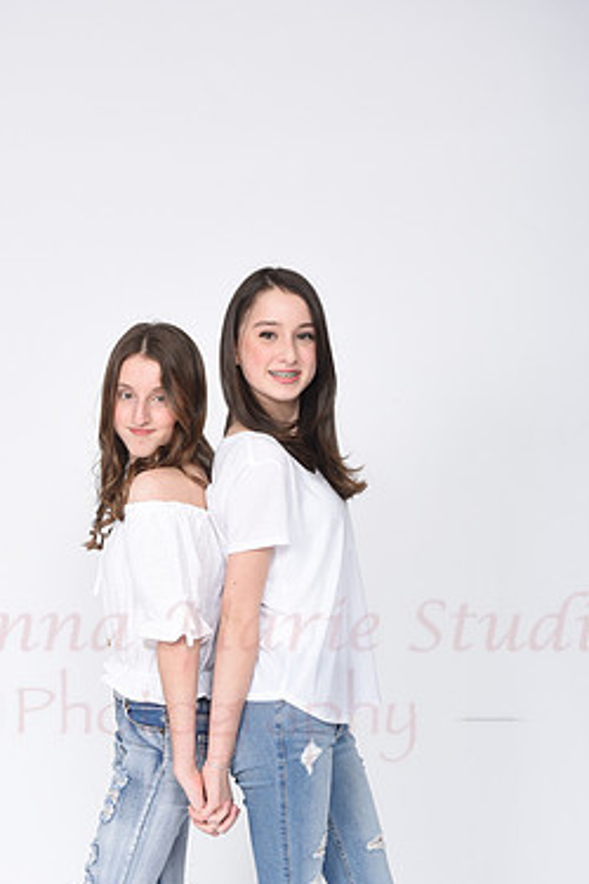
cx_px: 220
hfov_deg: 20.0
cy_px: 639
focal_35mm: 68
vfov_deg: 29.3
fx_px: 1669
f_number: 7.1
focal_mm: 44
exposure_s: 1/250
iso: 160
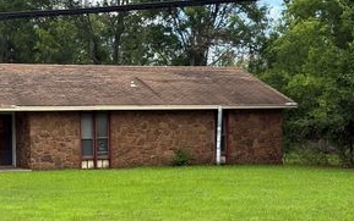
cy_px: 135
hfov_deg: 23.4
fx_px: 849
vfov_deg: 14.9
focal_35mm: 88
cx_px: 105
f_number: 1.78
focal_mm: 6.76
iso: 80
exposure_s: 1/1456
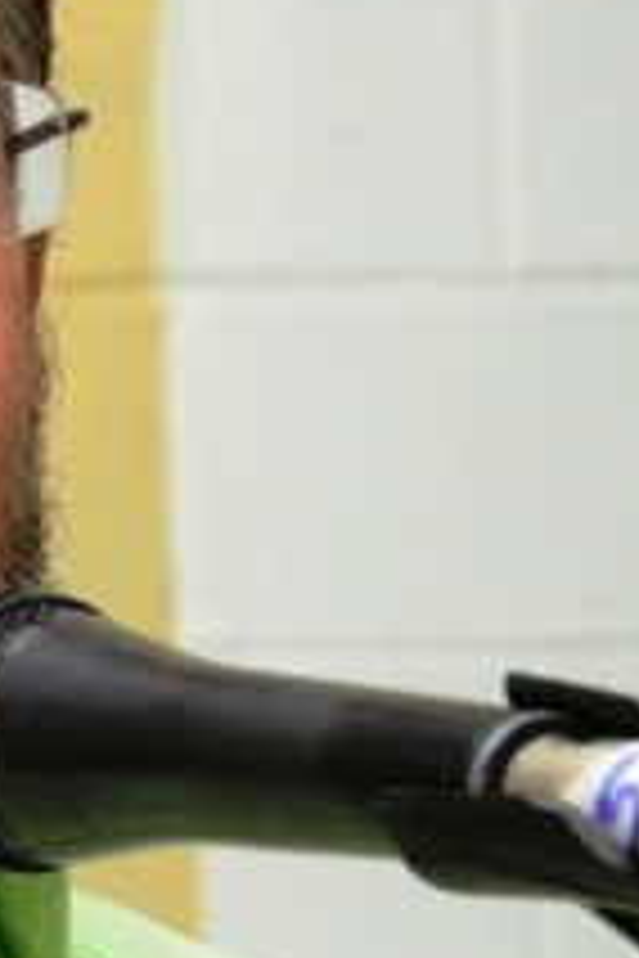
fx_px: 8610
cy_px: 850
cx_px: -1112
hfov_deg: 4.1
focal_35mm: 323
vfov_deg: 6.4
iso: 2000
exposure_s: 1/60
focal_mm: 45
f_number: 5.6
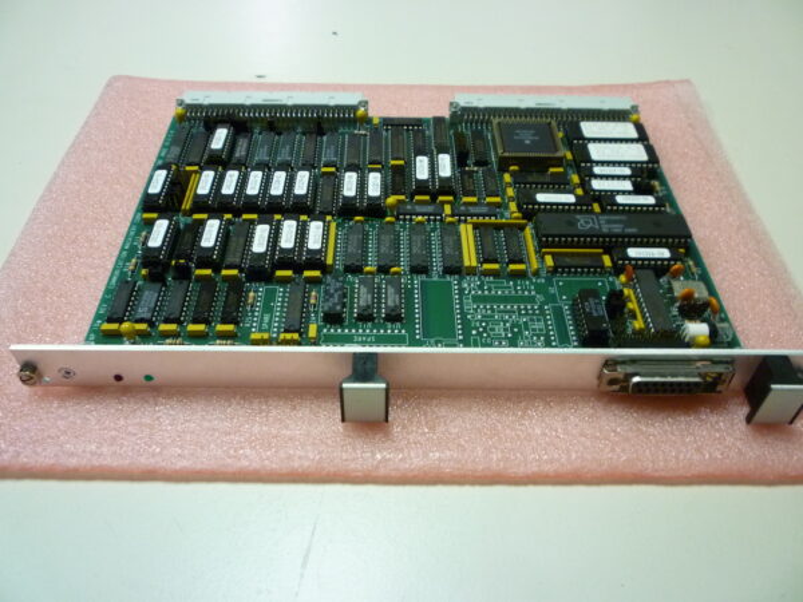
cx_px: 402
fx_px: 673
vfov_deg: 48.2
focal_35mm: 29
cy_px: 301
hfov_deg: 61.7
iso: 400
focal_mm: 5.2
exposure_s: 1/20
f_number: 3.3
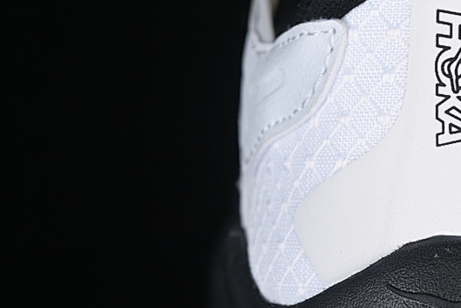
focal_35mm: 147
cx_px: 432
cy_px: 130
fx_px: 1883
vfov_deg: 9.3
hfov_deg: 13.8
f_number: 7.1
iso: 160
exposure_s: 1/80
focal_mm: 48
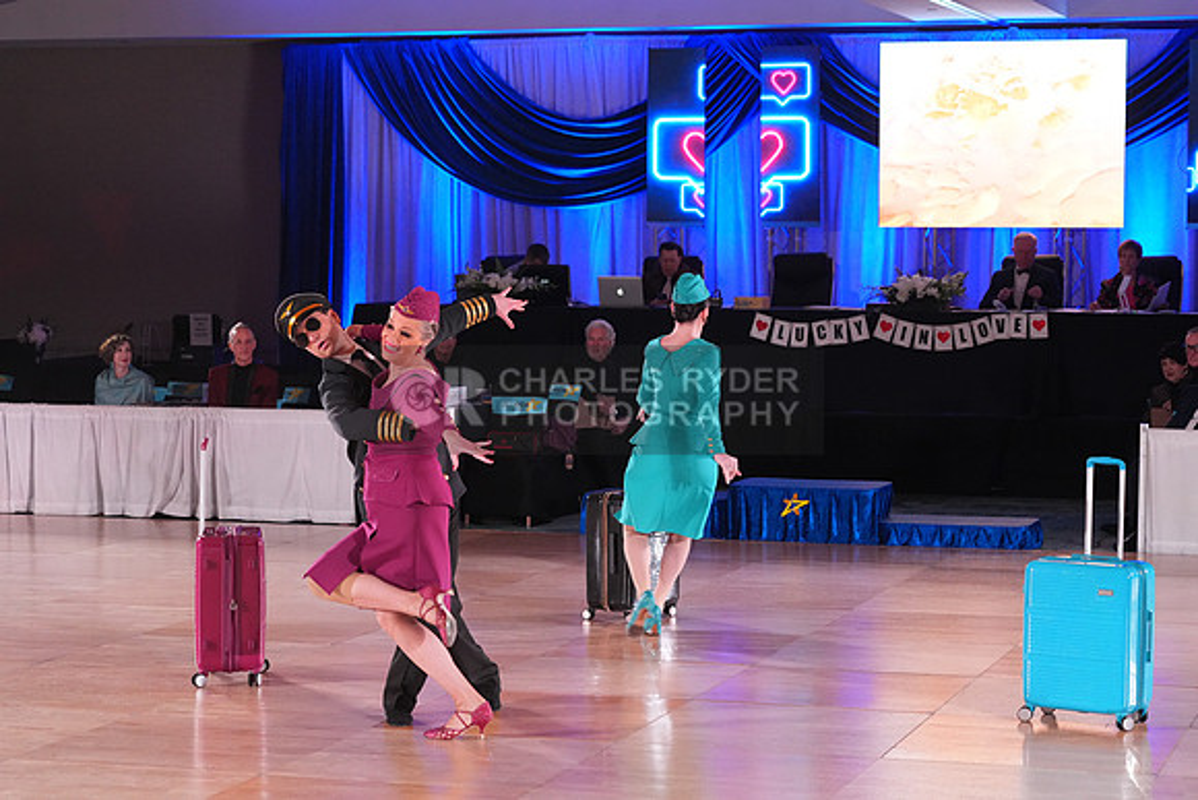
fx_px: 2696
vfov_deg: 16.9
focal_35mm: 81
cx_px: 599
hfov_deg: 25.1
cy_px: 400
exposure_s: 1/320
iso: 5000
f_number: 5
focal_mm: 81
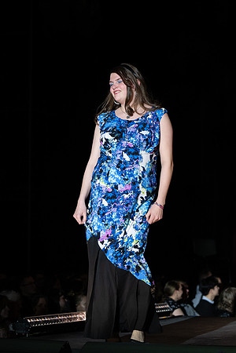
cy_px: 184
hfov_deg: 9.9
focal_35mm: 138
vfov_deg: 14.9
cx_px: 111
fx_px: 1357
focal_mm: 80
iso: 800
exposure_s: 1/640
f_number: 3.5
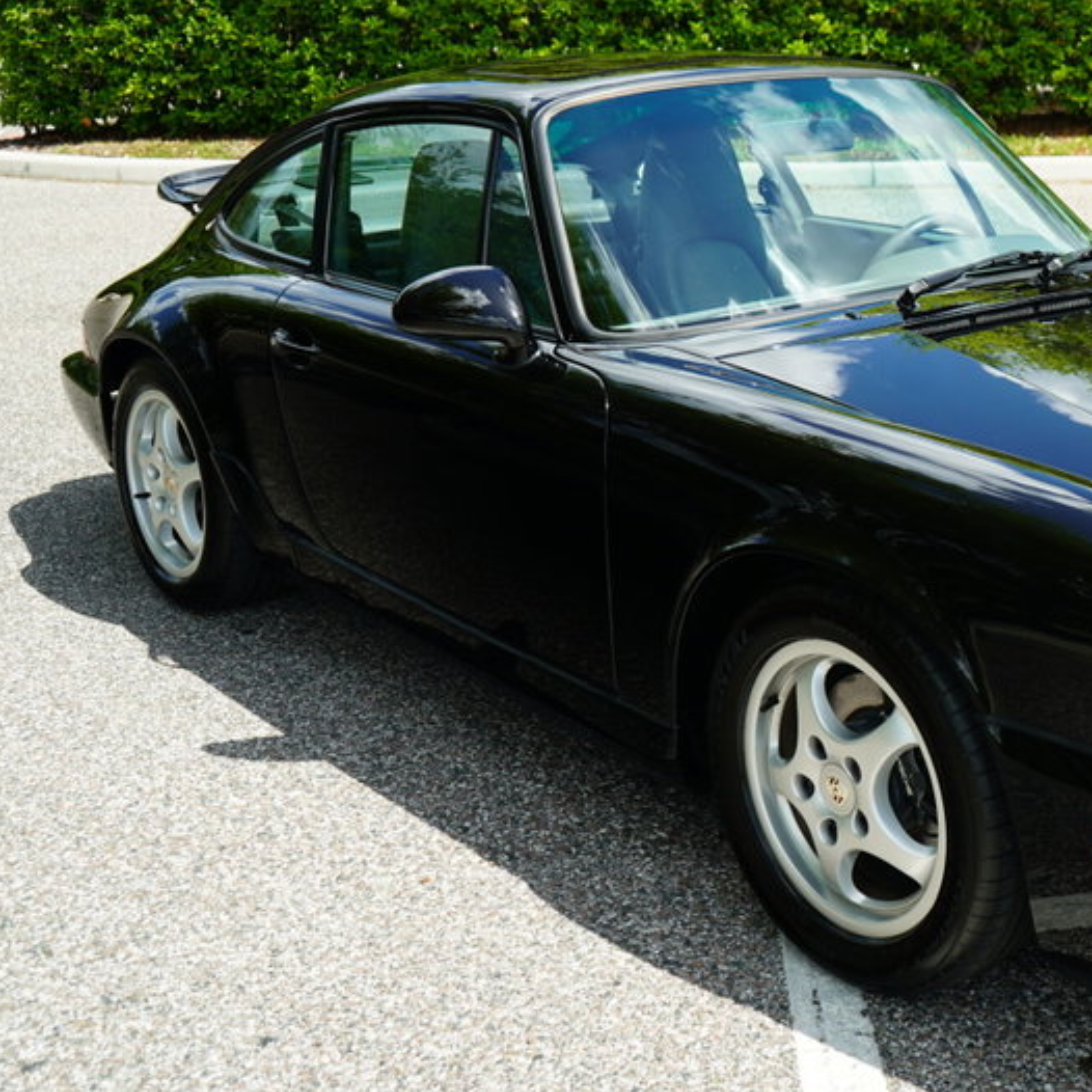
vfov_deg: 35.3
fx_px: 1713
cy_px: 458
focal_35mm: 48
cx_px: 953
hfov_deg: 33.7
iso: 100
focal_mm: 29
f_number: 4.5
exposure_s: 1/60
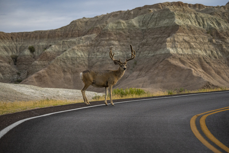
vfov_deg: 6.0
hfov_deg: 9.0
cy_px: 76
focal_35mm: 229
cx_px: 114
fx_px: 1457
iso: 1600
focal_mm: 229.2
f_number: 7.1
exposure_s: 1/1250
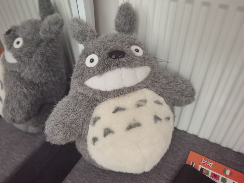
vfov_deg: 51.4
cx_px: 122
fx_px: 190
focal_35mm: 27
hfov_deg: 65.3
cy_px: 92
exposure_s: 1/16.7
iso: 5000
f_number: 1.9
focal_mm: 6.71
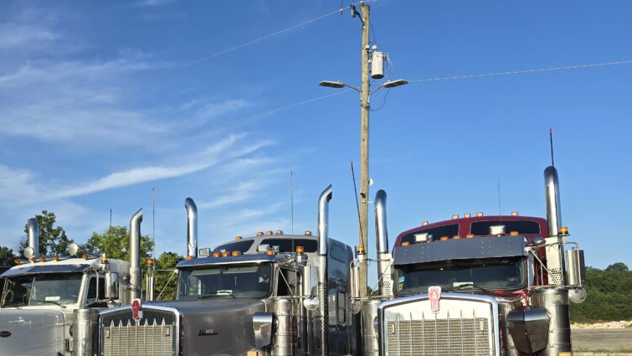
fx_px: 570
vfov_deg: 33.5
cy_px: 292
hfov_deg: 58.0
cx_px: 316
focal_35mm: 34
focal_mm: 6.3
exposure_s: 1/679
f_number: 1.7
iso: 12
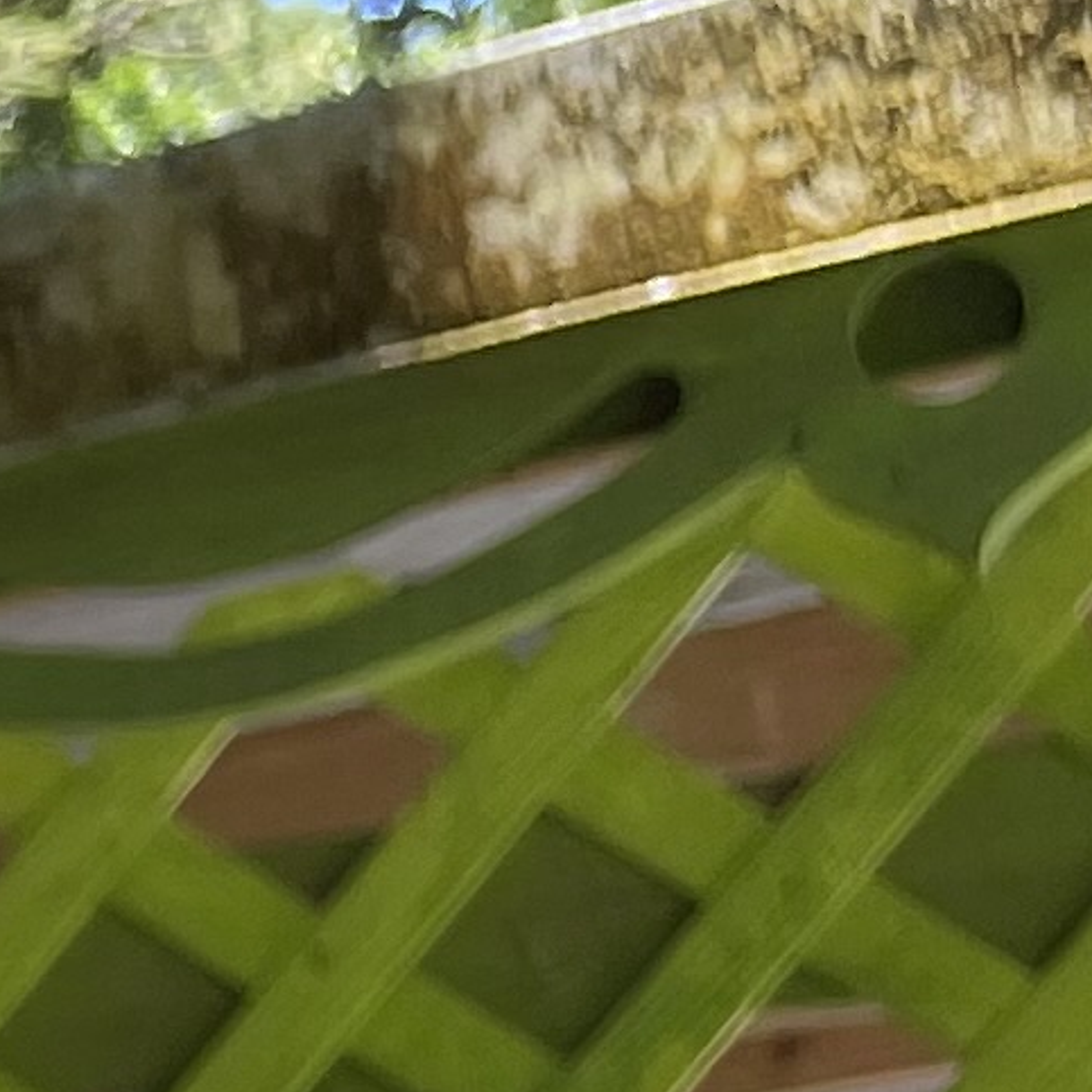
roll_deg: +2.5
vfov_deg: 8.5
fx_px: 6853
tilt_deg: -0.6
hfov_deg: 7.1
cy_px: 2458
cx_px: -3122
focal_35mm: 192
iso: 32
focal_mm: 5.1
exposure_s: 1/238
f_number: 1.6
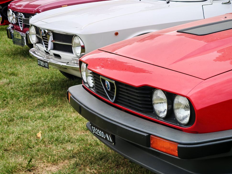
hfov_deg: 21.8
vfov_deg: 16.4
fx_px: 603
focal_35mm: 90
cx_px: 122
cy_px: 85
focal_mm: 8.67
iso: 50
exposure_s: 1/170
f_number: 2.4
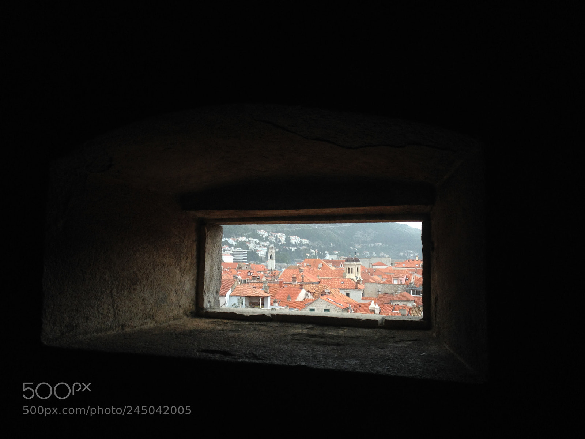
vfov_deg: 42.9
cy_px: 220
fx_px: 558
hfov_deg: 55.4
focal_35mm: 33
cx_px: 292
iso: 64
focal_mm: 4.12
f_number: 2.4
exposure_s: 1/60
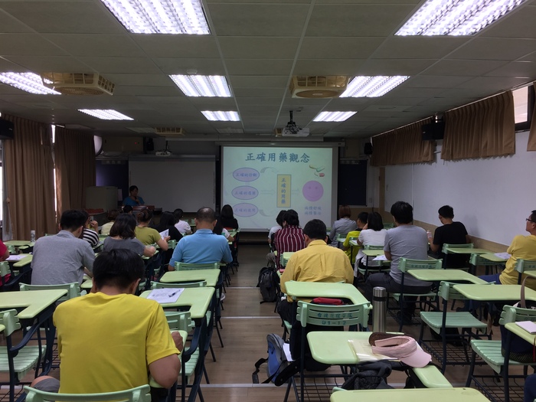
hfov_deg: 61.7
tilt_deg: -2.1
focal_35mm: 29
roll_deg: -0.9
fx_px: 449
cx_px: 268
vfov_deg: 48.2
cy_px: 201
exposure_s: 1/40
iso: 32
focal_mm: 4.15
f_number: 2.2
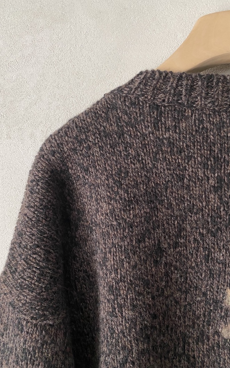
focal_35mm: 28
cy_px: 187
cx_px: 134
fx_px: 281
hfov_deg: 44.4
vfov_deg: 66.5
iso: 125
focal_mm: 4.25
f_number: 1.8
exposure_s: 1/97
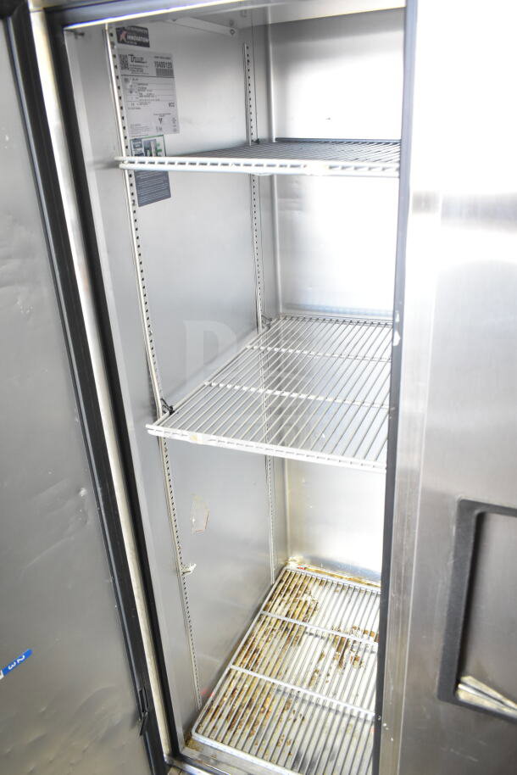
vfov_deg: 67.4
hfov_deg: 48.0
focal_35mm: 27
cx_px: 258
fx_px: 581
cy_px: 388
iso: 1600
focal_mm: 18
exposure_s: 1/60
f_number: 4
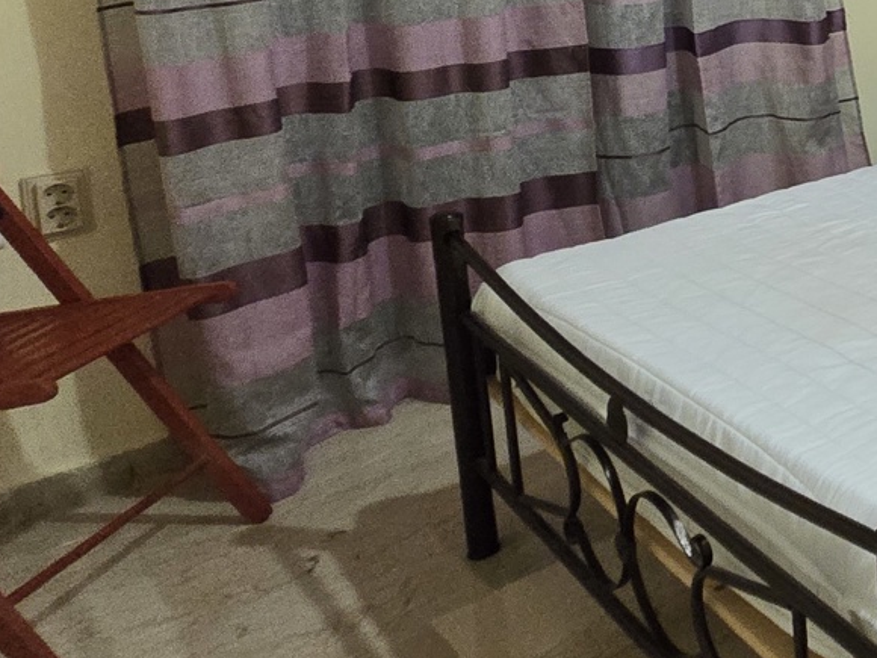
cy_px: -35
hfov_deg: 27.8
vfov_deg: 30.6
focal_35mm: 43
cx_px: 1341
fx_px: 1089
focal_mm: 2.2
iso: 500
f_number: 2.2
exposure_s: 1/100
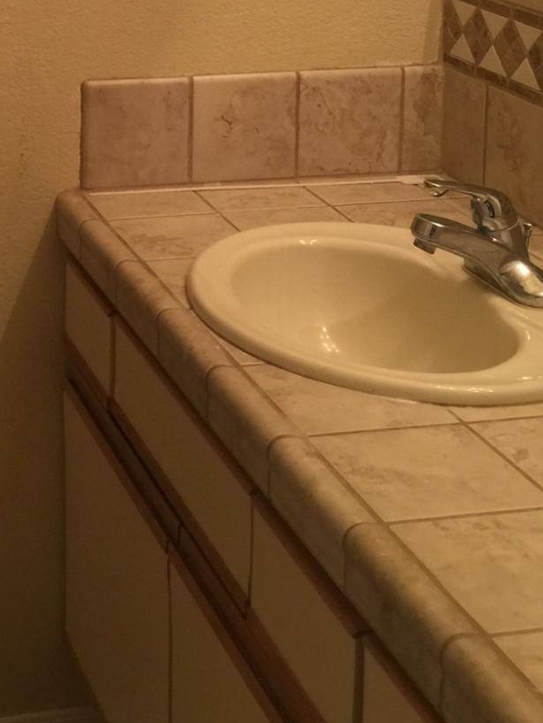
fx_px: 1485
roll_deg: -0.1
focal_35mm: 71
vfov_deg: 25.6
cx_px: -59
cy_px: -52
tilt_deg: -7.9
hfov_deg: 19.8
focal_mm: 4.15
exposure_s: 1/15
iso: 50
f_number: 2.2
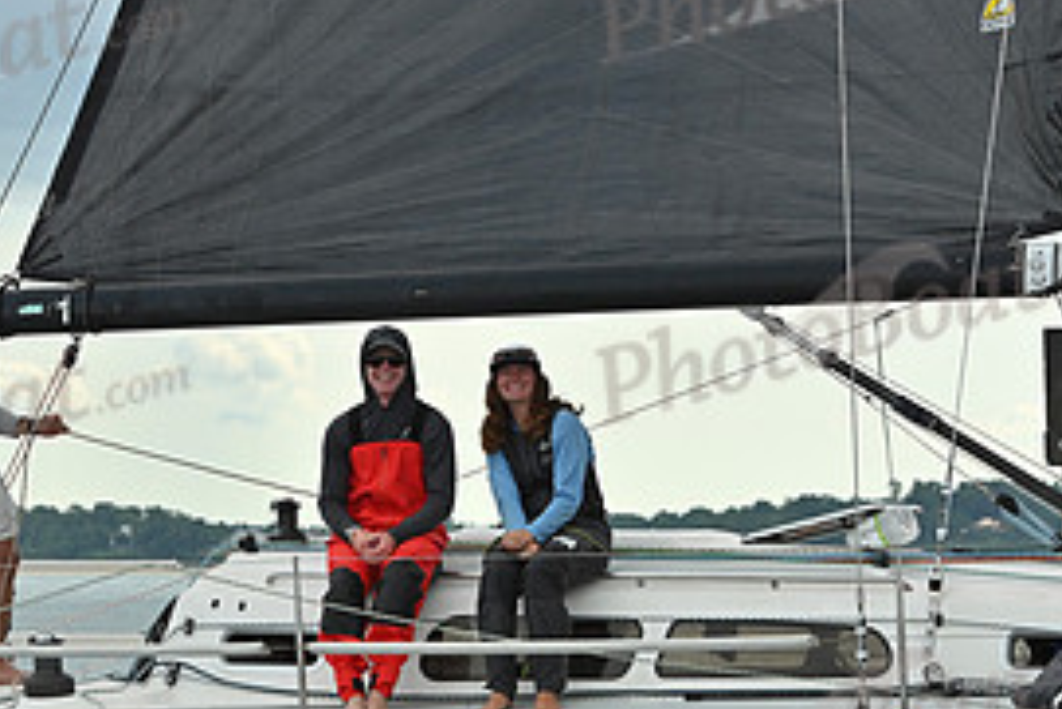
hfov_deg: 11.2
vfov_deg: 7.5
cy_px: 582
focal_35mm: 184
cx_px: 396
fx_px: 5431
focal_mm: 86
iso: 250
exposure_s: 1/800
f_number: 7.1
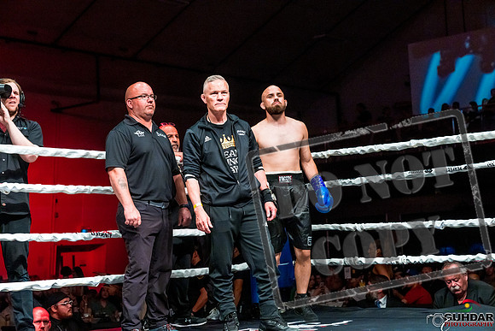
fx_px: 963
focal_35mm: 70
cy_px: 166
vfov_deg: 19.5
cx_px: 248
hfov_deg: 28.8
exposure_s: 1/1000
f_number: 4
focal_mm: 70
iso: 4000
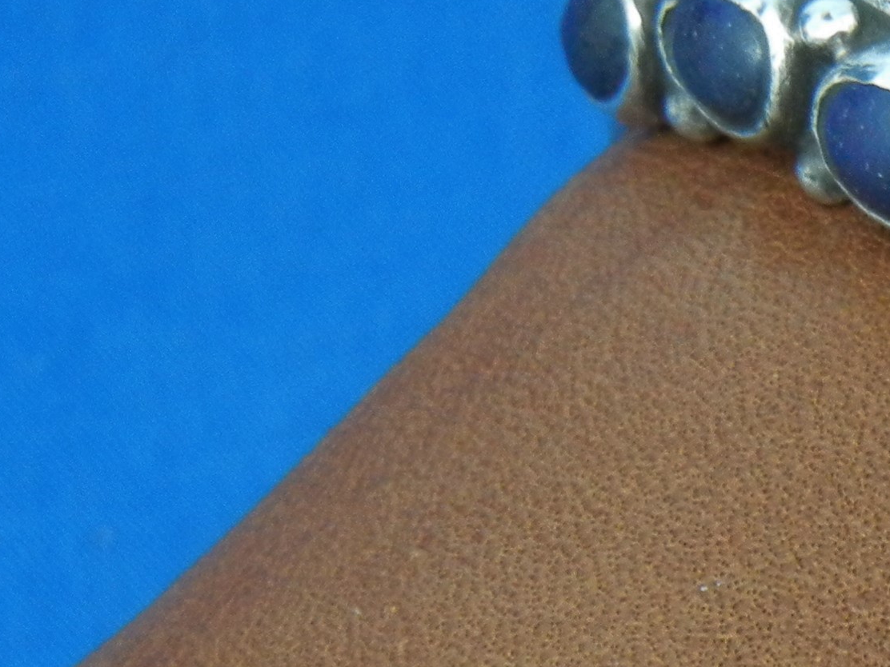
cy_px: 626
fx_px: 7122
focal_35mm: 277
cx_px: 1541
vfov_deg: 5.4
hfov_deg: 7.0
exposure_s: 1/13
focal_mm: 13.9
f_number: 4.3
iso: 400
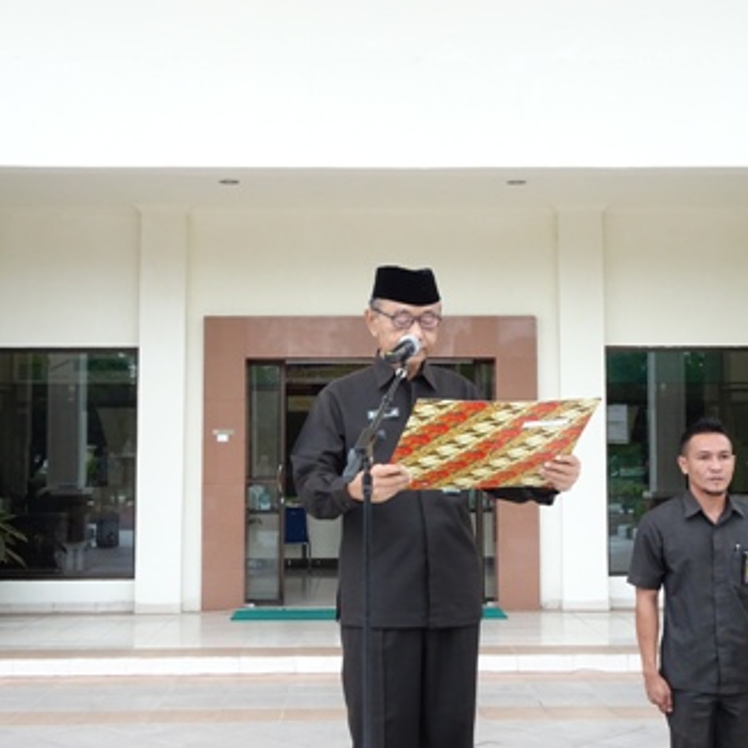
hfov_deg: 36.8
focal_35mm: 46
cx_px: 398
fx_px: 1125
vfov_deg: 36.8
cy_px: 380
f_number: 4
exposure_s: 1/160
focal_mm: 6.56
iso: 400
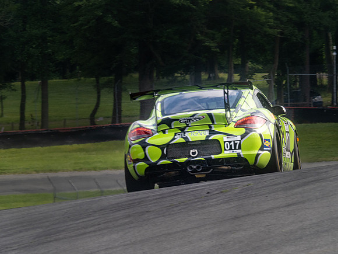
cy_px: 127
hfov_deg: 5.2
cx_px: 169
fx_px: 3720
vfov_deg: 3.9
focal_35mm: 381
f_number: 18
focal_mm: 190
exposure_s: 1/160
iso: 400
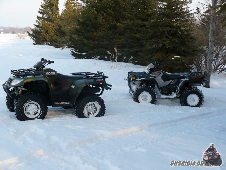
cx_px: 113
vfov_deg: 24.4
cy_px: 85
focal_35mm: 60
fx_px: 392
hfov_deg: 32.2
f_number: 3.1
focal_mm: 9.9
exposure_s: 1/500
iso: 100
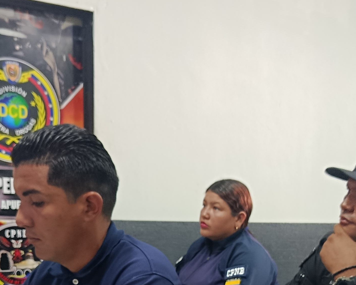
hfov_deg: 28.6
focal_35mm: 66
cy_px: 326
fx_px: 695
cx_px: 214
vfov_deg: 21.7
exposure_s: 1/25
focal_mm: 5.24
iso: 1043
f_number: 1.7
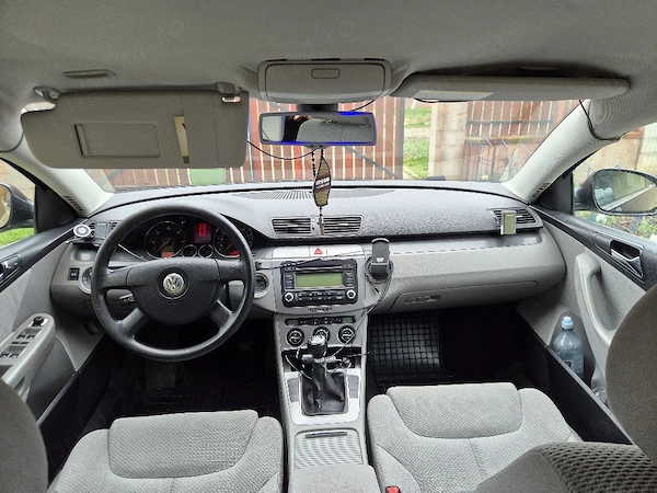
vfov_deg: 58.9
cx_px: 328
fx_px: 437
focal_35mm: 23
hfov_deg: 73.9
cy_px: 246
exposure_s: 1/182
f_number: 1.8
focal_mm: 5.4
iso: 125
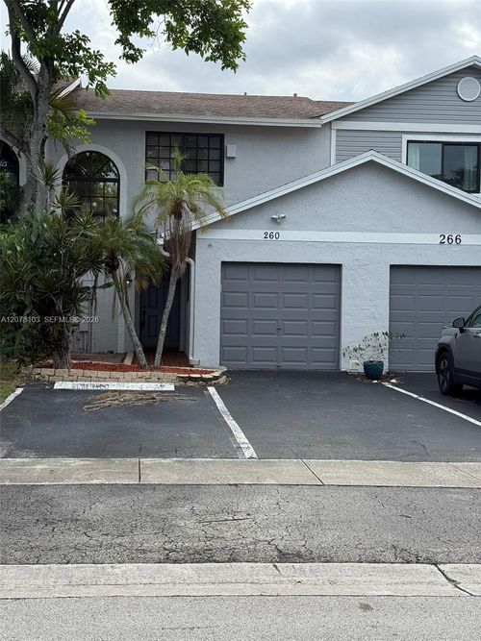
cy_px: 320
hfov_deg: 30.3
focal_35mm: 48
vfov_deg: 39.7
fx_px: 890
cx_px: 240
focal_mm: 6.76
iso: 100
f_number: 1.78
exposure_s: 1/2033
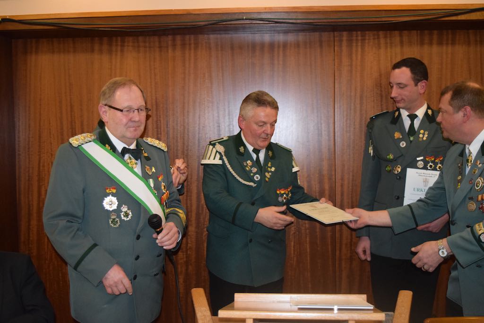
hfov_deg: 47.9
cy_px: 162
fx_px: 545
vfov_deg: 33.0
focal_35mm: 40
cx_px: 242
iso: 3200
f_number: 4
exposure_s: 1/60
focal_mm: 27
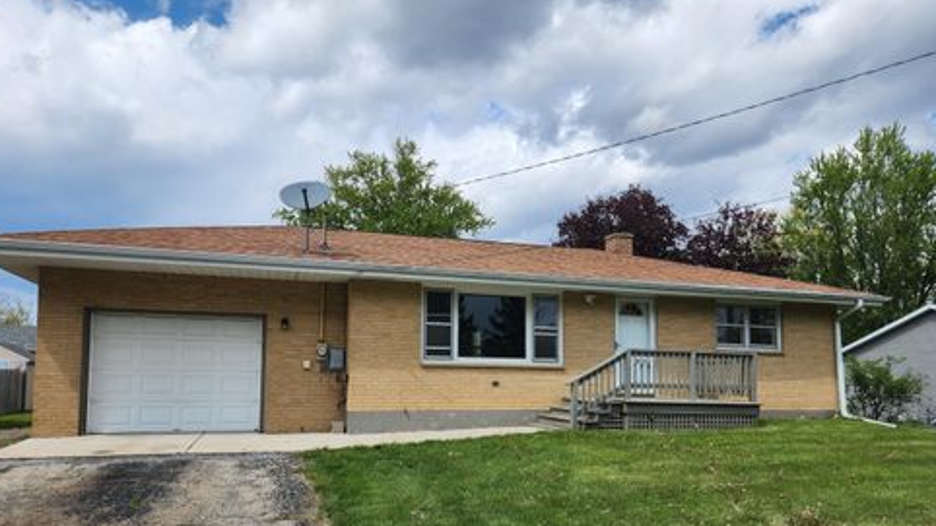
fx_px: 645
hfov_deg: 71.9
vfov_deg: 43.7
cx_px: 460
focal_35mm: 26
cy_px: 350
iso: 20
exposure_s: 1/2032
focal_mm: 5.4
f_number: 1.8
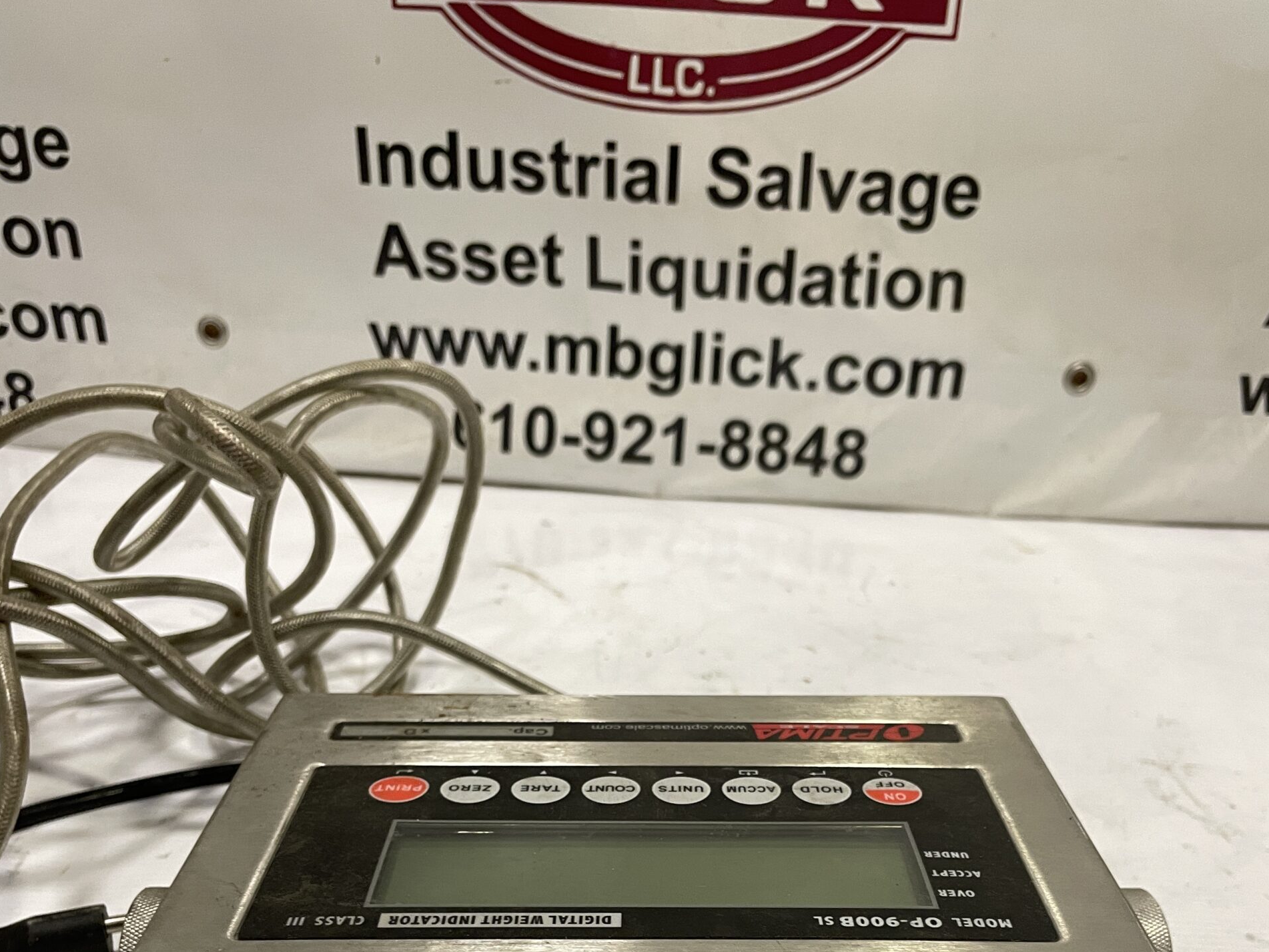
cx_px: 639
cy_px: 832
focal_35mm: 35
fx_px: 1283
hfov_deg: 52.6
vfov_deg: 38.3
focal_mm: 4.2
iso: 125
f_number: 1.6
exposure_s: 1/60
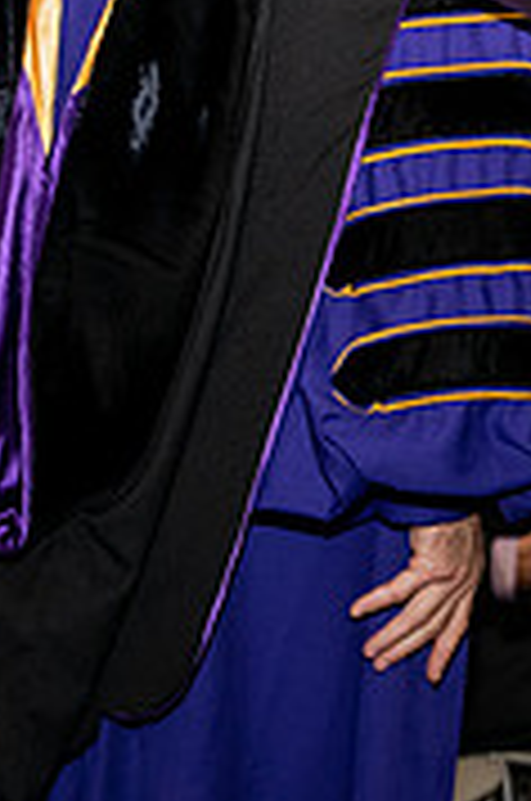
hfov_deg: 5.6
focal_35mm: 245
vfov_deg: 8.4
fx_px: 5441
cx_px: 513
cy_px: -20
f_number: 5.6
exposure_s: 1/200
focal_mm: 75
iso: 1600
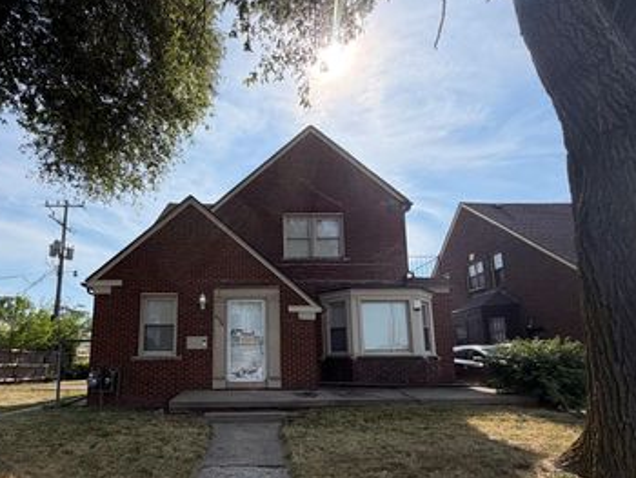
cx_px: 253
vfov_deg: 65.0
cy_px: 301
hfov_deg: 80.7
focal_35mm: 20
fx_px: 368
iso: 25
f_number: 2.2
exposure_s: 1/1087
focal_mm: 2.22
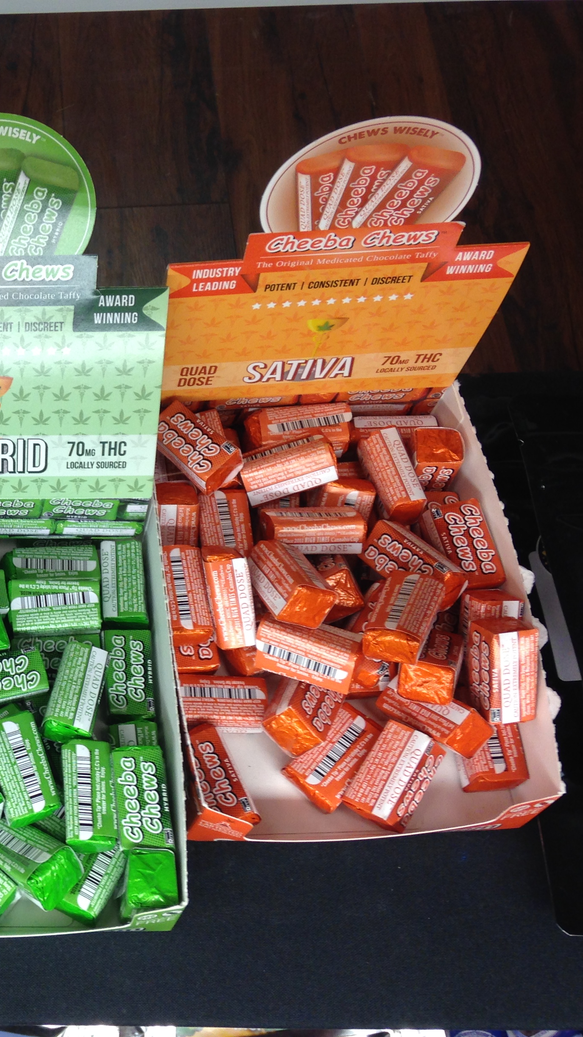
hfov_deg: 23.4
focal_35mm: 48
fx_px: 1319
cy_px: 519
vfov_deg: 42.9
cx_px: -52
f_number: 2.4
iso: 50
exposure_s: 1/60
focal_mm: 4.12
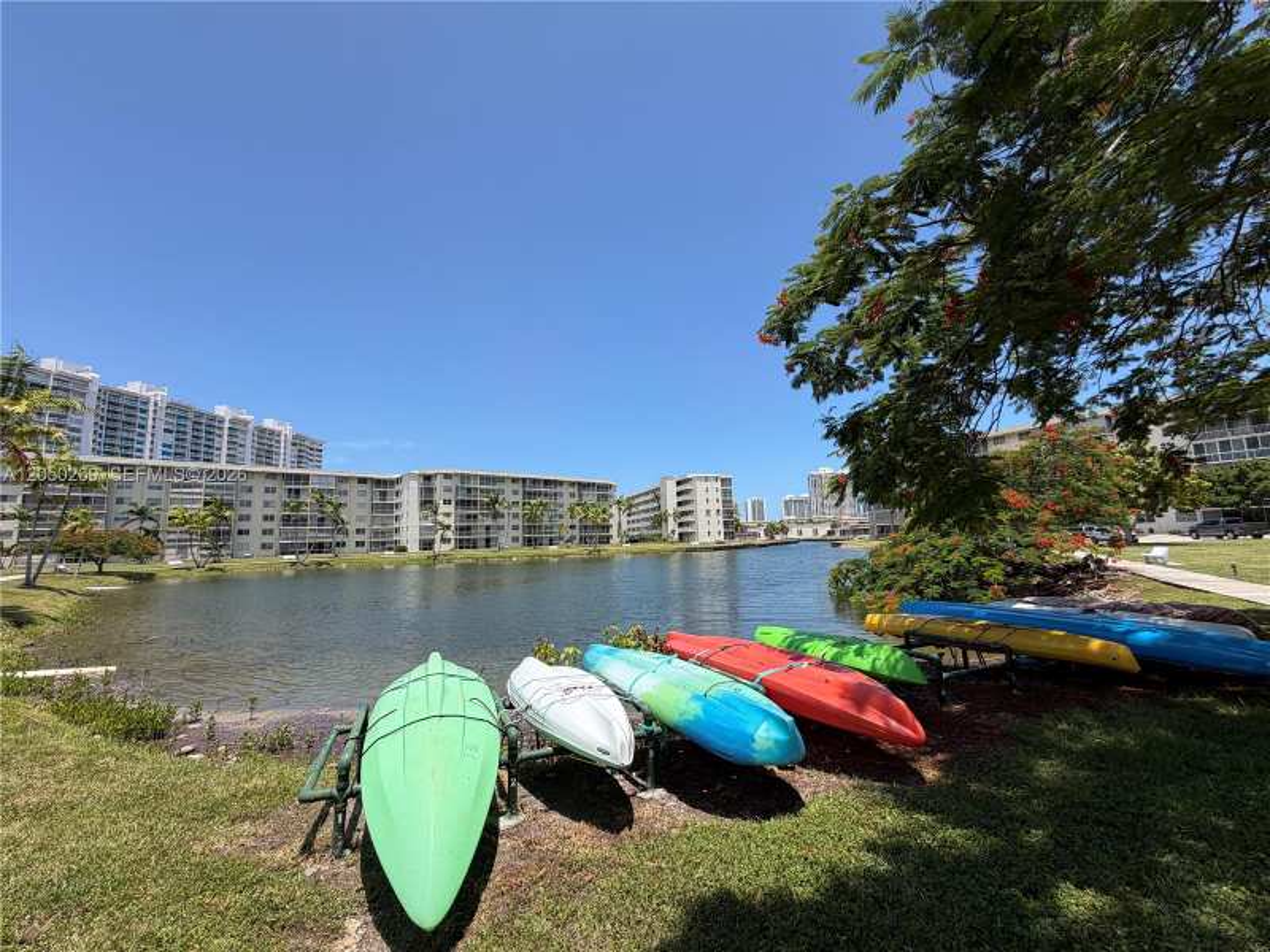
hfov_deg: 102.1
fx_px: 514
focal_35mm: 14
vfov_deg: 85.7
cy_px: 476
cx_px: 635
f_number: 2.2
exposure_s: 1/770
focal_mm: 2.22
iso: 20
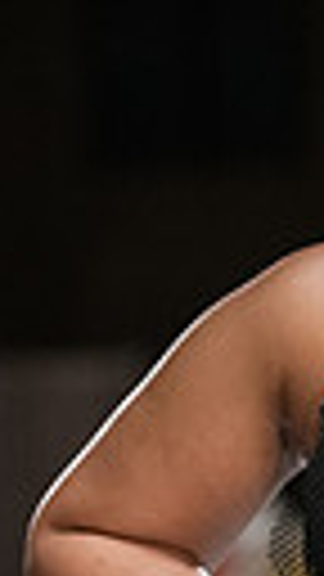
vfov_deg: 4.1
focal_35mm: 521
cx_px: 526
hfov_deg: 2.3
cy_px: 583
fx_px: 7957
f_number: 3.5
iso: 1000
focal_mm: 110
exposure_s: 1/400
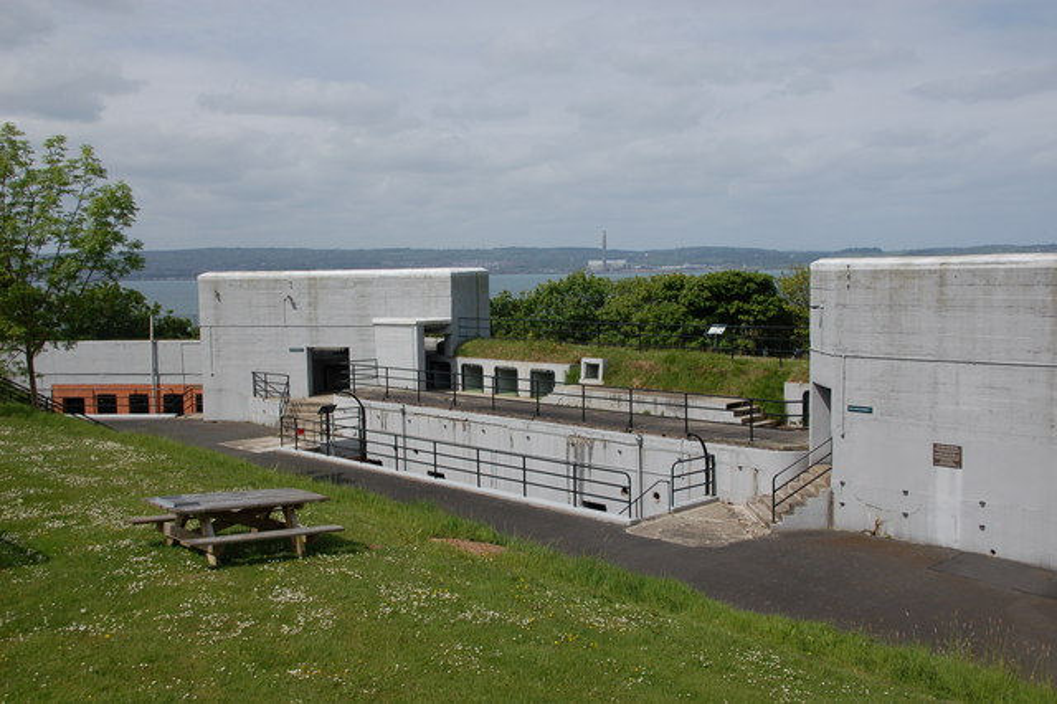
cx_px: 528
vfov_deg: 34.2
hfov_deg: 49.6
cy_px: 352
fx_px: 1144
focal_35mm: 39
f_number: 8
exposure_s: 1/800
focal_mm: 26
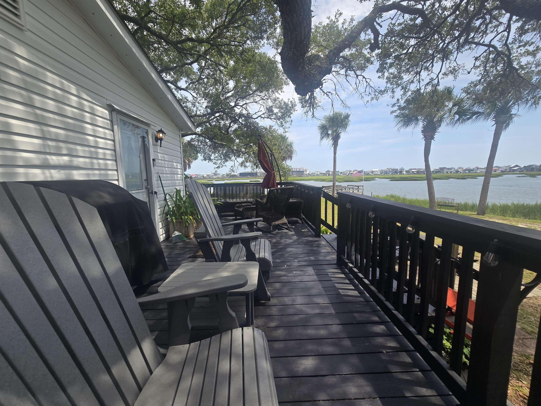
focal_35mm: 13
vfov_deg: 89.9
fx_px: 203
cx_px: 270
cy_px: 203
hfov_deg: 106.2
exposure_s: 1/1402
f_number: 2.2
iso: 50
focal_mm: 2.2
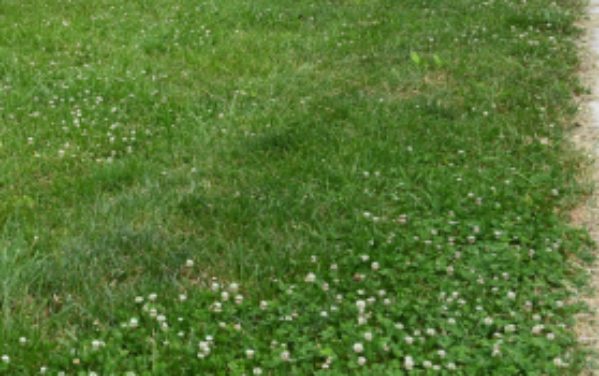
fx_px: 1340
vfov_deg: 15.9
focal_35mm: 82
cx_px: 38
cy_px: 101
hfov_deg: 24.3
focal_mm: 30
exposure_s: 1/200
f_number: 7.1
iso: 100
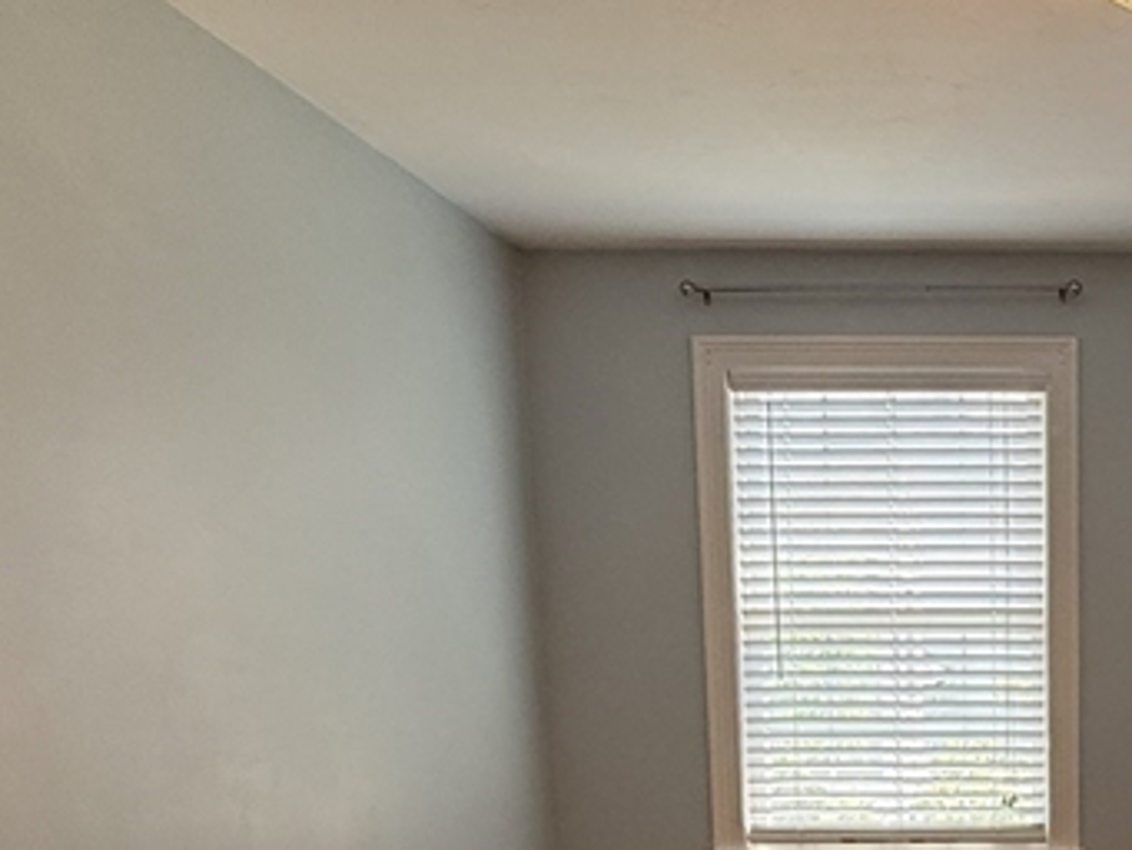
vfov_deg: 31.9
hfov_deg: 39.8
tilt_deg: -7.3
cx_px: 1112
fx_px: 1374
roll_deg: -0.2
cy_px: 840
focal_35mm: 42
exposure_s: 1/120
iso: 125
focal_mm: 2.22
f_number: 2.2
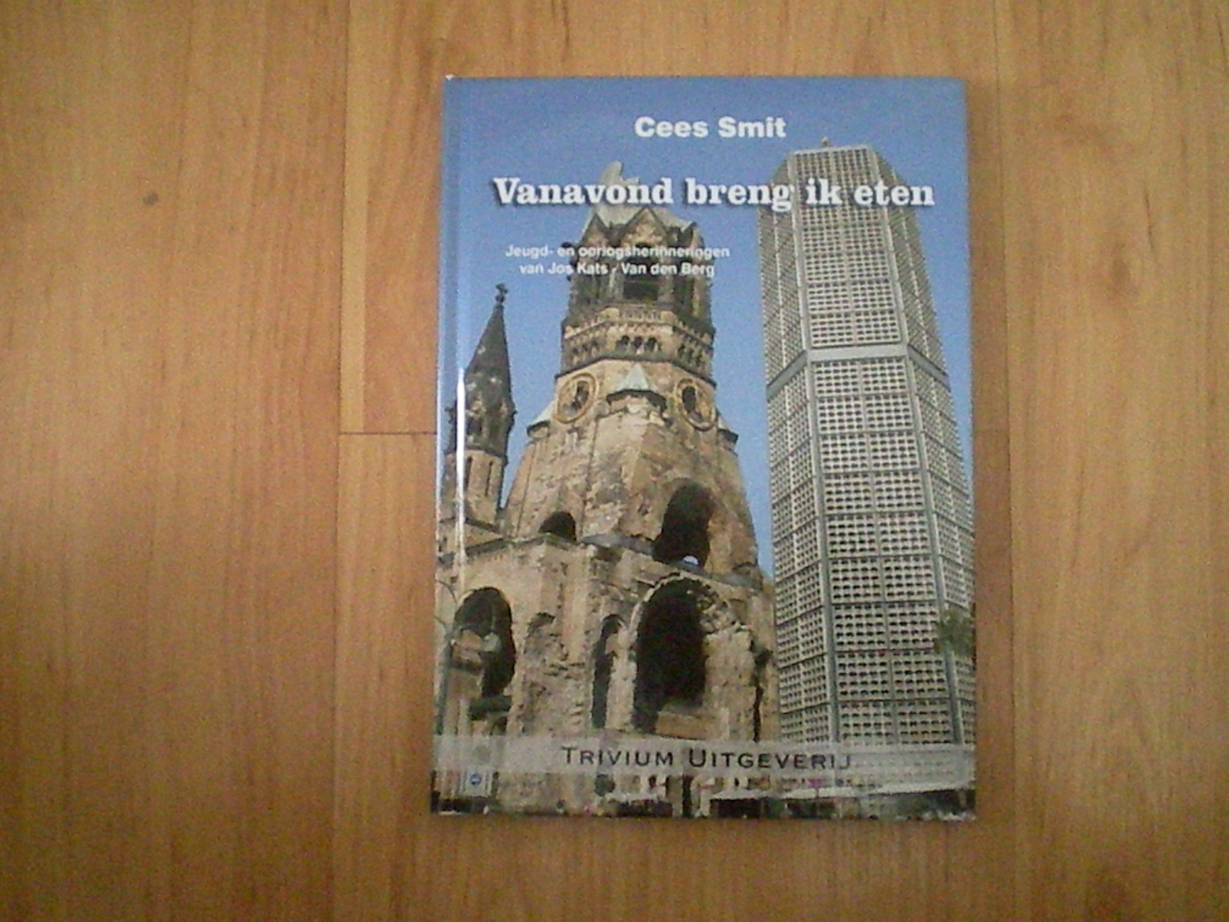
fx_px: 1349
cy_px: 461
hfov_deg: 49.0
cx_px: 614
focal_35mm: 38
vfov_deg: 37.7
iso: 1800
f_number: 3.1
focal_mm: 6.3
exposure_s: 1/67
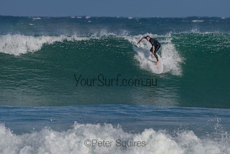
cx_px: 126
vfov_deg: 2.2
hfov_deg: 3.4
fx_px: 3914
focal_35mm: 613
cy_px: 61
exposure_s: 1/2000
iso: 110
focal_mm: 500
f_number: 5.6
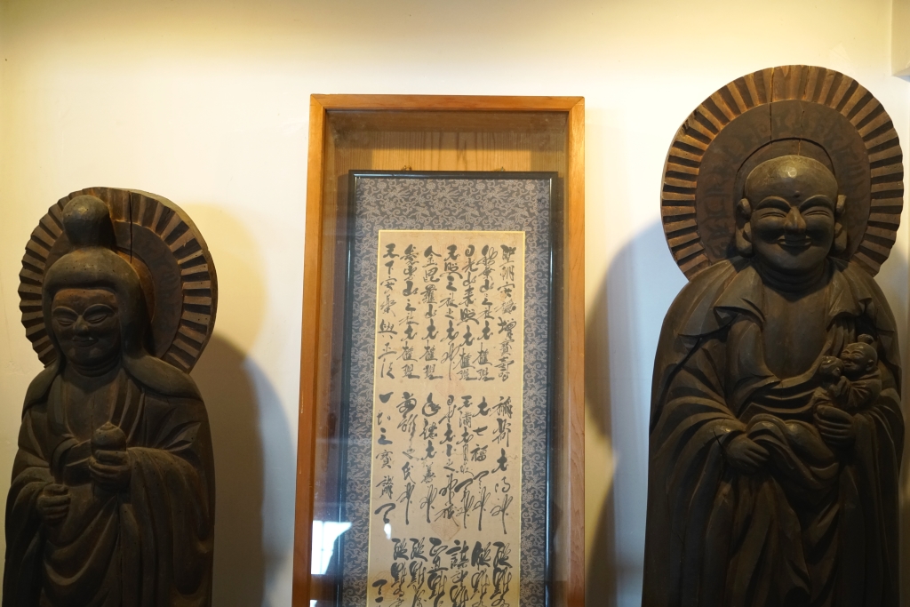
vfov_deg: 32.6
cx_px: 455
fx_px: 1036
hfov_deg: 47.4
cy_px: 304
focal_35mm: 41
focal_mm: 41
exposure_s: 1/60
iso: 2500
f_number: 4
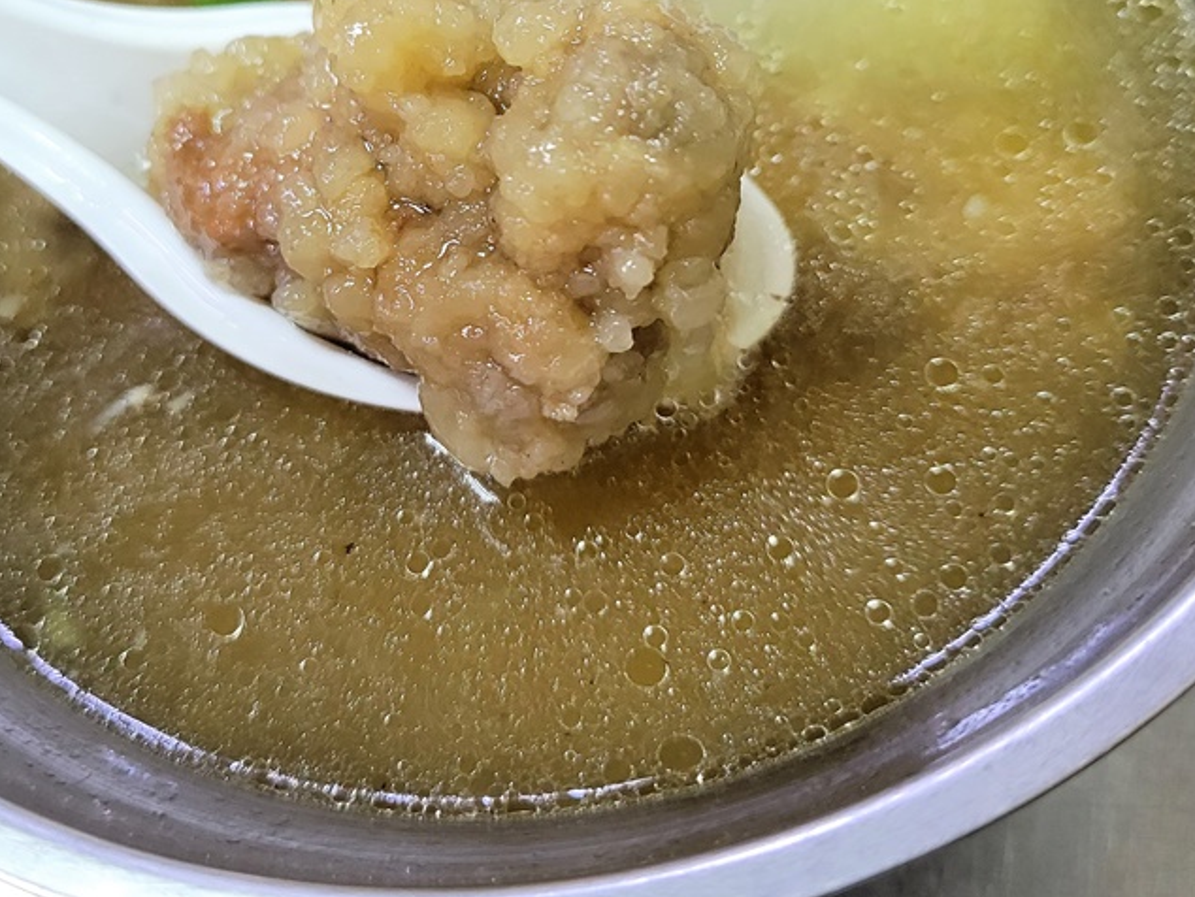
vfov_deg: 34.4
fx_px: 1416
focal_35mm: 41
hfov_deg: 45.6
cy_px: 220
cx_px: 513
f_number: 1.8
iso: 320
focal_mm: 5.4
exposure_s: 1/40
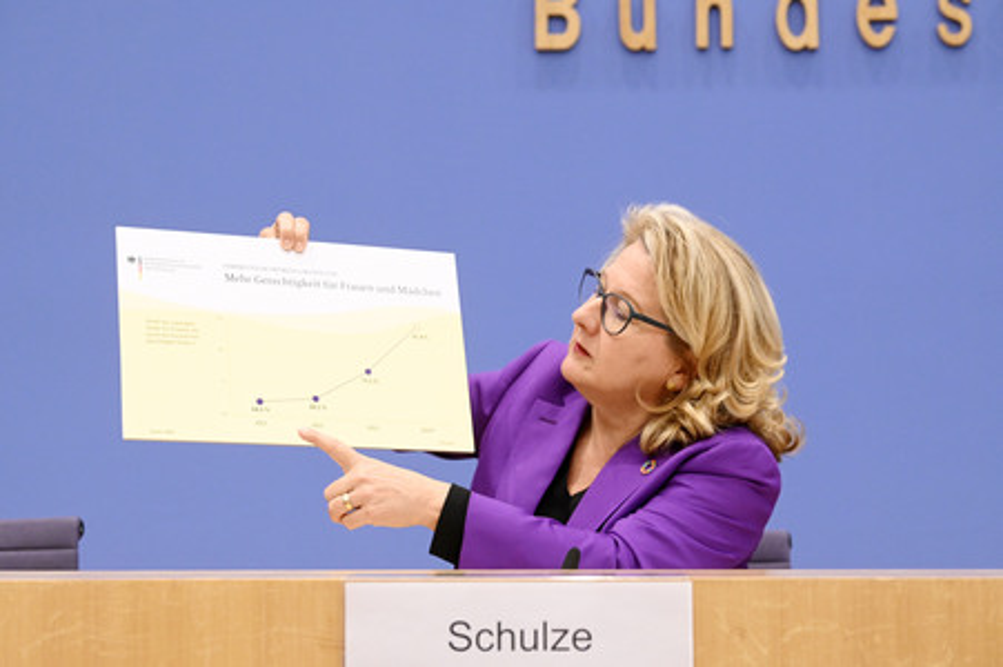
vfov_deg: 19.4
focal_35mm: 70
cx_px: 502
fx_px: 1949
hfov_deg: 28.9
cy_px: 334
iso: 5000
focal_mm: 70
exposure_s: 1/500
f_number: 5.6
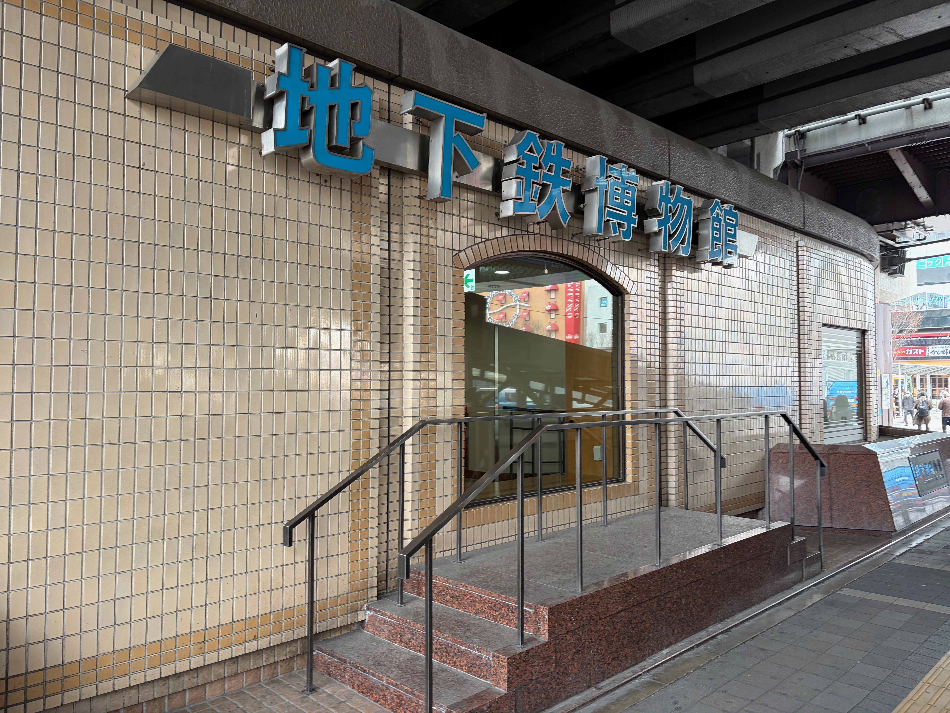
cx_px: 475
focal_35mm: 26
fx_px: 714
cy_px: 356
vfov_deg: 53.1
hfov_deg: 67.3
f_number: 1.6
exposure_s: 1/122
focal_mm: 5.96
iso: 64
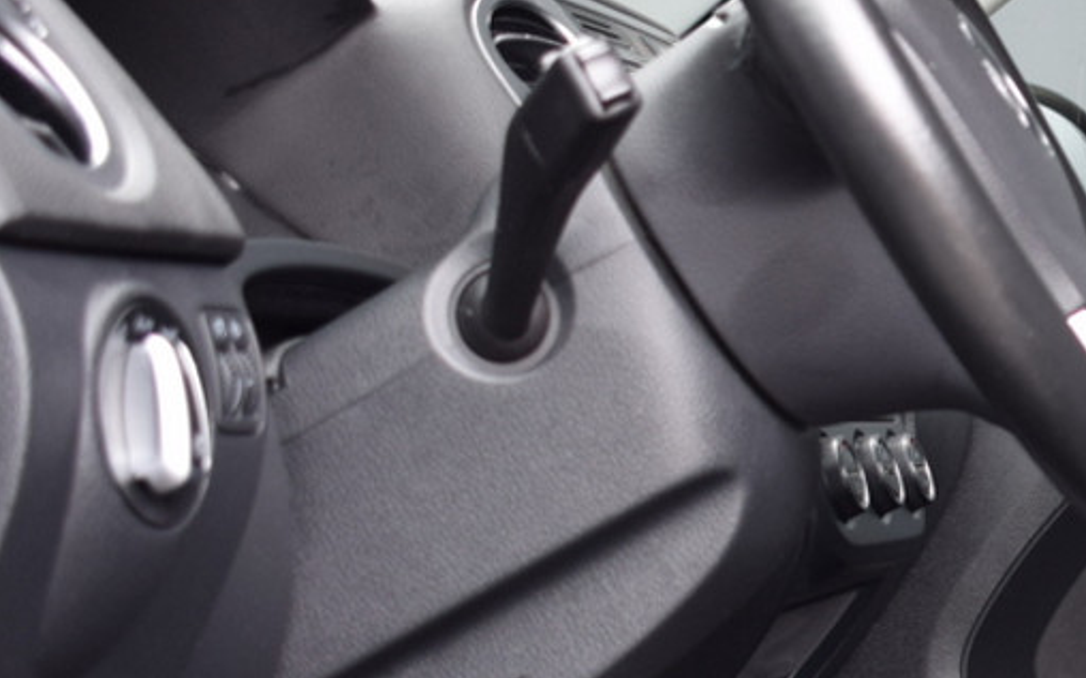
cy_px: 478
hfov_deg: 18.3
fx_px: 3118
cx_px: 1443
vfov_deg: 12.4
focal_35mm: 105
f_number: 4.5
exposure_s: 1/80
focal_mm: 25
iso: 400
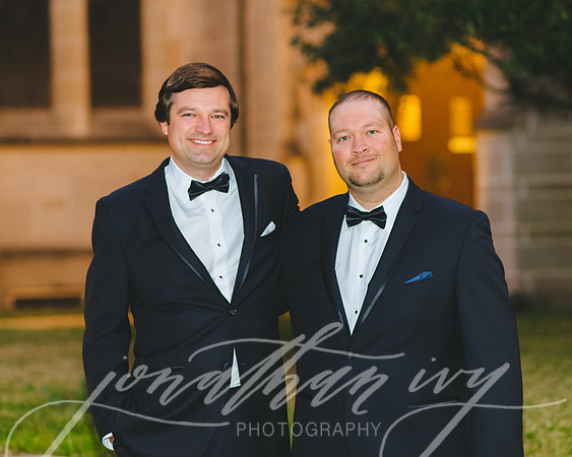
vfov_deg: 13.5
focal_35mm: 114
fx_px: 1937
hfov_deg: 16.8
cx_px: 315
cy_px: 217
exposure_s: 1/125
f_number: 2.2
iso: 1600
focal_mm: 85
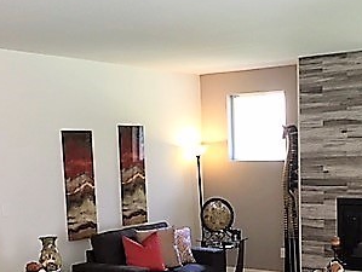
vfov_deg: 23.4
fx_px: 649
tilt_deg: -4.8
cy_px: 215
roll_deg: +1.7
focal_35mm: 62
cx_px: 240
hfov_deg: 30.9
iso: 125
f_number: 2.2
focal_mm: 4.15
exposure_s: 1/30
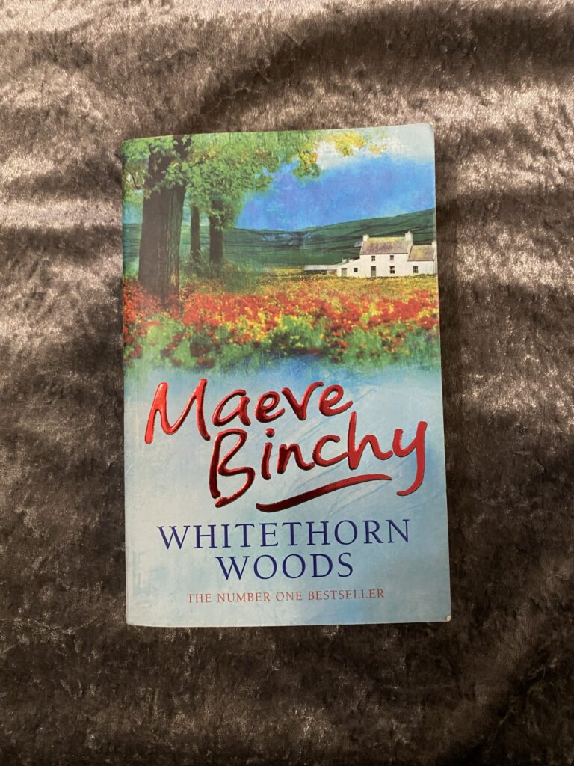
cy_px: 383
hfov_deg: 53.1
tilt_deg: -87.1
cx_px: 287
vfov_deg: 67.3
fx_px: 575
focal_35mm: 26
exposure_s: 1/25
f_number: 1.8
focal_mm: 4.25
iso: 500
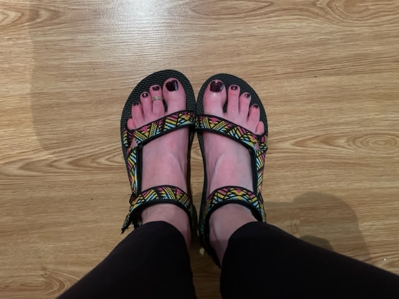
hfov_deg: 67.3
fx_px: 300
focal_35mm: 26
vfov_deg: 53.1
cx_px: 200
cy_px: 150
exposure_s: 1/30
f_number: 1.6
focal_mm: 4.2
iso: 800
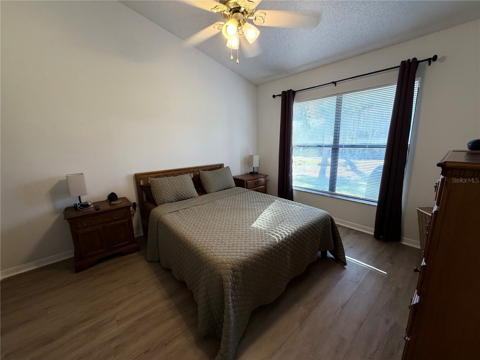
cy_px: 180
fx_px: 194
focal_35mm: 14
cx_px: 240
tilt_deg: -12.2
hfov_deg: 102.1
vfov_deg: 85.7
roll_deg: +1.5
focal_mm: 2.22
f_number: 2.2
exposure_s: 1/60
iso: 200
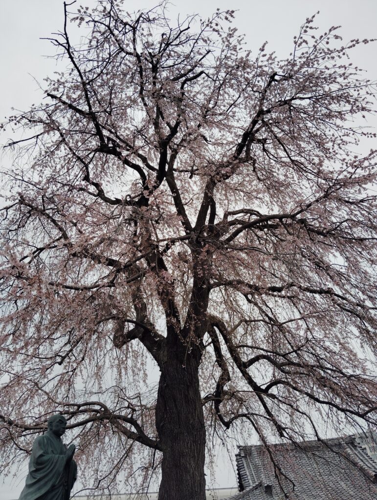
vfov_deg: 63.4
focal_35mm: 28
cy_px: 250
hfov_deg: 49.9
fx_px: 406
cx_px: 188
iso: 50
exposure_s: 1/329
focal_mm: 4.22
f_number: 1.8
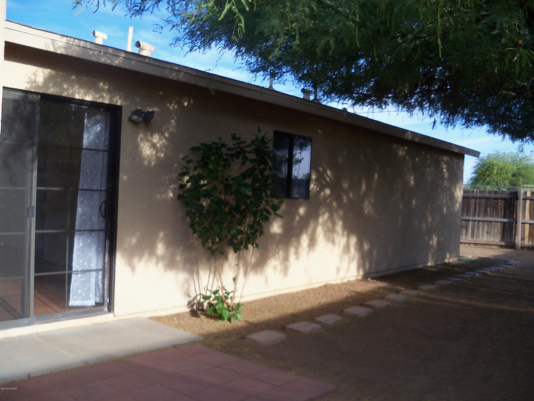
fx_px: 540
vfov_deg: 40.7
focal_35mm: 35
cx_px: 267
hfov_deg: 52.6
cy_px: 200
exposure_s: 1/320
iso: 80
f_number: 3.5
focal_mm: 6.2
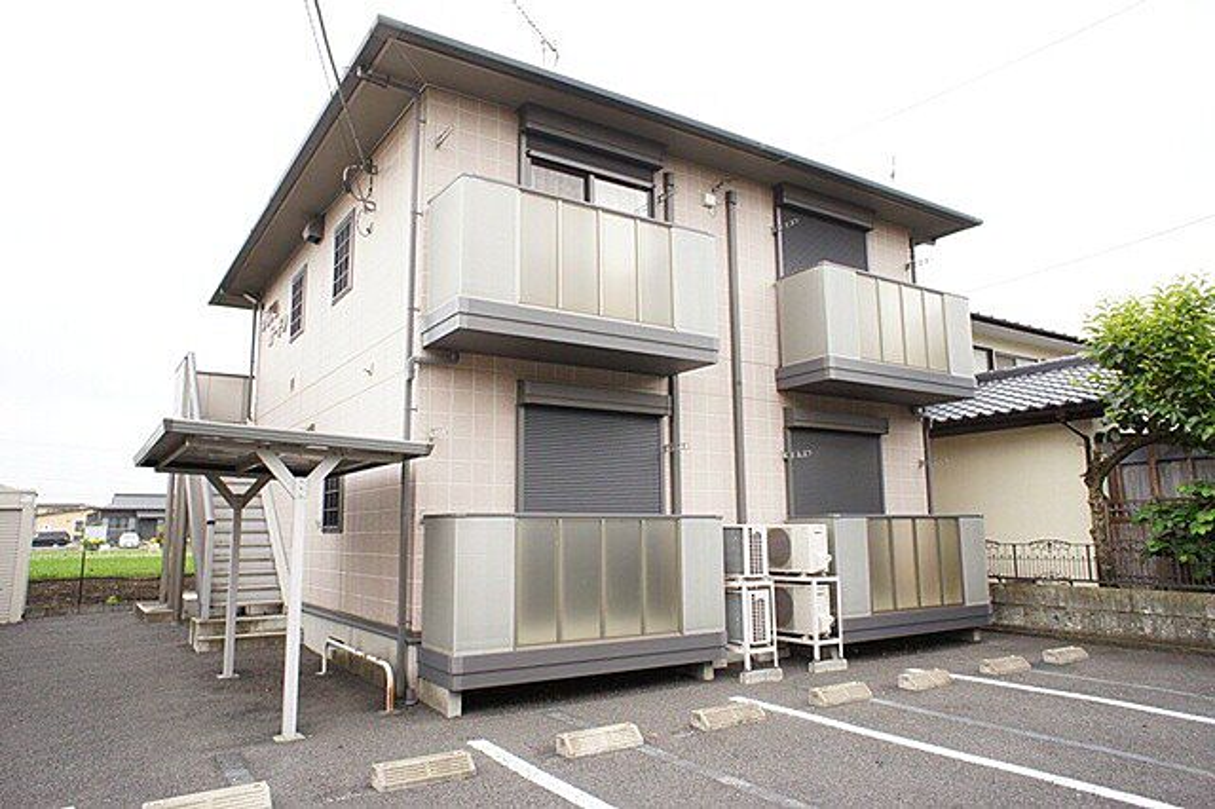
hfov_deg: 73.8
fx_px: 810
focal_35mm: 24
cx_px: 608
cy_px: 404
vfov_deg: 53.1
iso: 400
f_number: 6.3
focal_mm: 16
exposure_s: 1/160
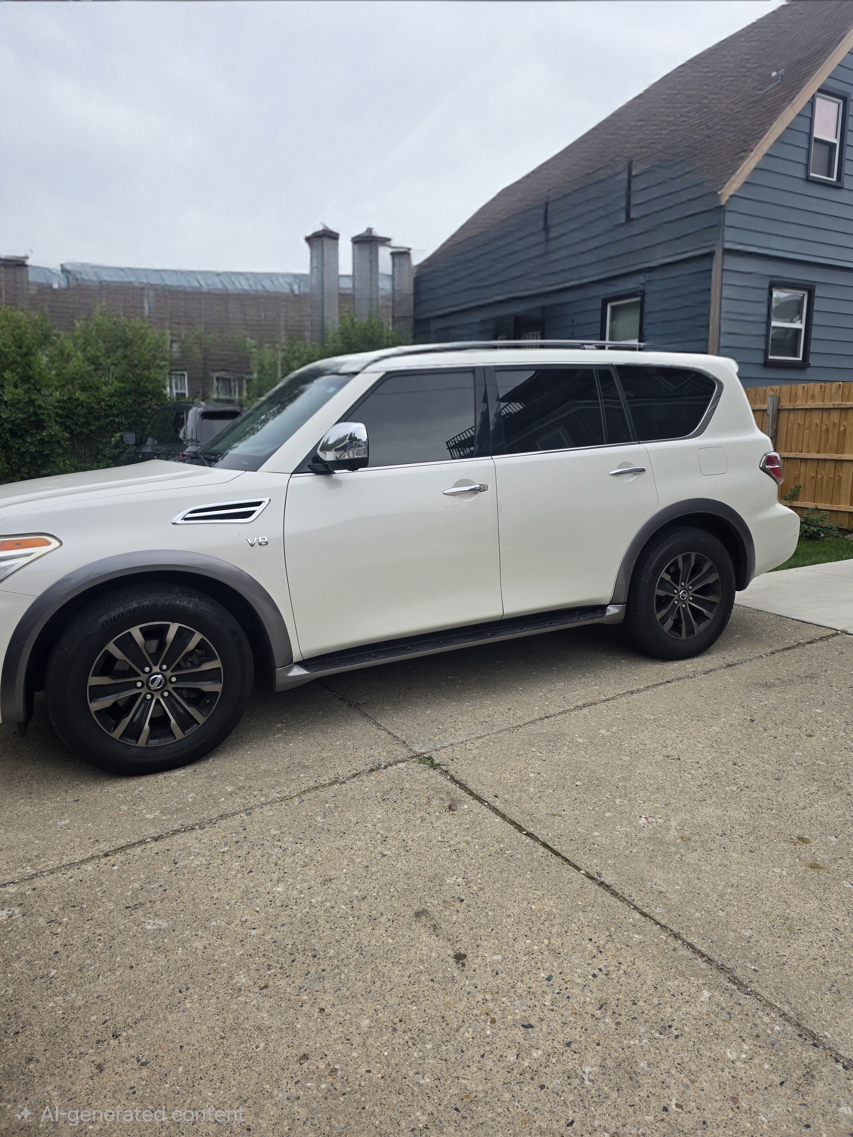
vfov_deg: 73.9
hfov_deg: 58.9
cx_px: 426
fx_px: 756
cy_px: 568
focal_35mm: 23
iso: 80
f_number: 1.7
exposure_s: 1/1667
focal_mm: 6.3
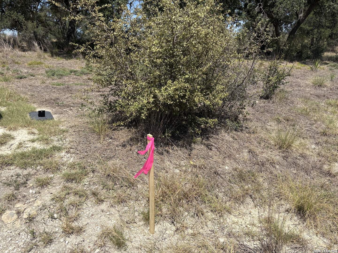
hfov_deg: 67.3
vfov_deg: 53.1
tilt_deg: -15.9
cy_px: 126
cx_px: 169
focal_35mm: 26
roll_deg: +1.9
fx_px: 254
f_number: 1.6
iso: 50
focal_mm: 5.96
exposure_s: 1/3448
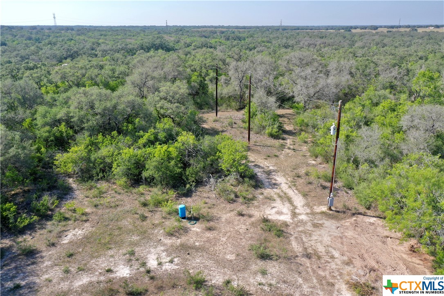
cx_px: 222
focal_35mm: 28
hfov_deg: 65.5
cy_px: 148
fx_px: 345
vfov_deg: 46.4
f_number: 5.6
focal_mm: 10.26
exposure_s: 1/320
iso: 100
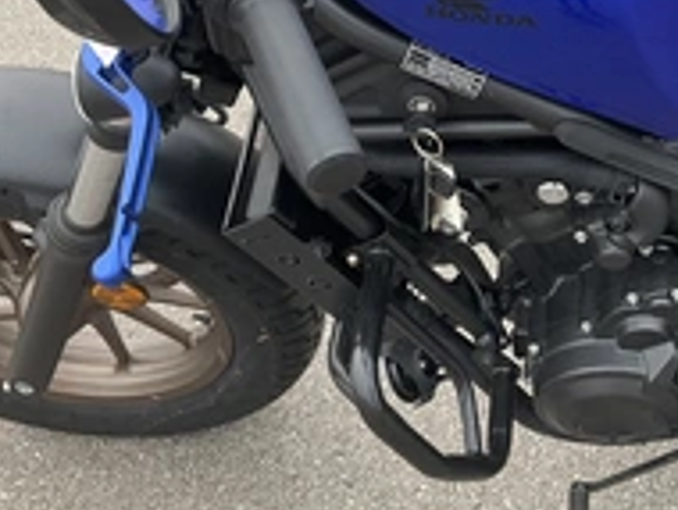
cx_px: 510
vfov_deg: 23.7
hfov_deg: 31.1
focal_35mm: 61
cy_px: 96
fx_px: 1196
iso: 25
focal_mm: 3
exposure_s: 1/435
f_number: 1.8
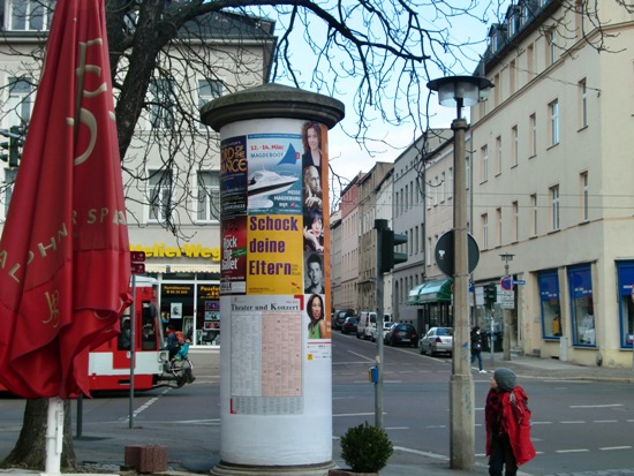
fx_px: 1008
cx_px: 317
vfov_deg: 26.6
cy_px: 238
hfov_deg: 34.9
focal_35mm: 55
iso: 64
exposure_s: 1/250
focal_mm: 9.8
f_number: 3.6
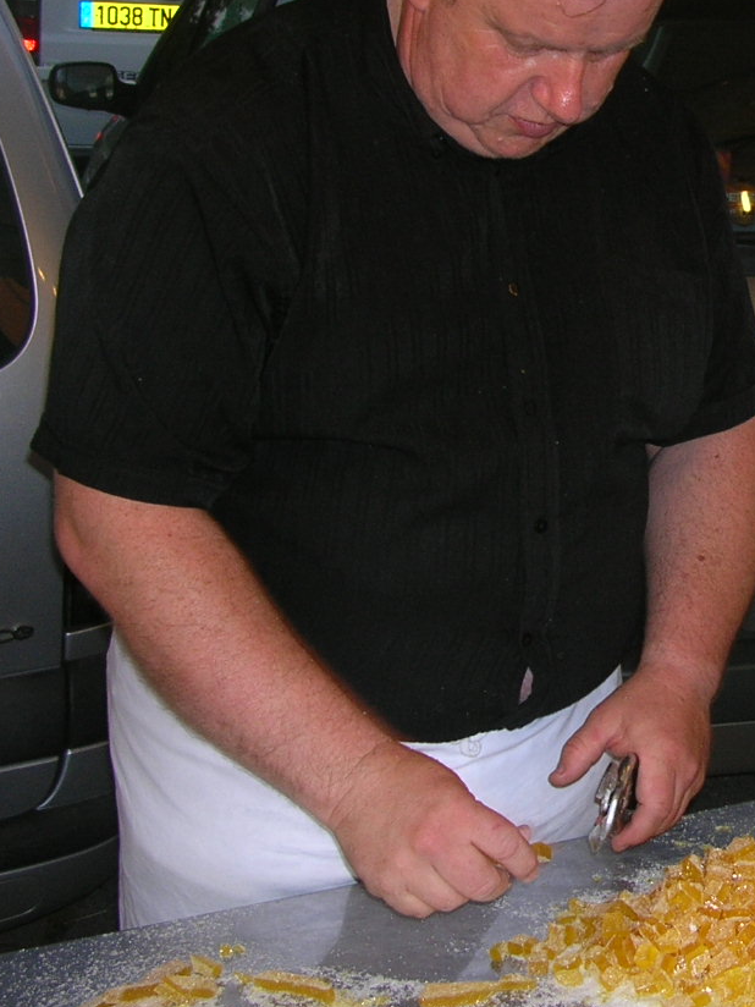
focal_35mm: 68
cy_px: 455
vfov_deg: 28.5
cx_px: 821
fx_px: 1978
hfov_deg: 20.6
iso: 50
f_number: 2.8
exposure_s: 1/60.1
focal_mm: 5.8
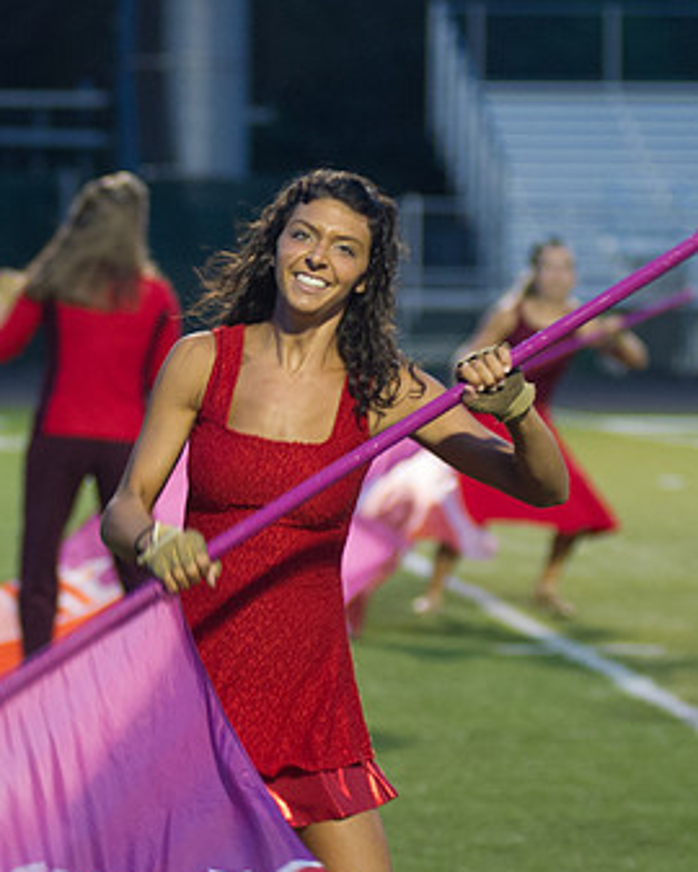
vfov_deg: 8.2
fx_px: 6089
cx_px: 260
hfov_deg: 6.6
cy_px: 410
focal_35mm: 236
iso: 2500
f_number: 2.8
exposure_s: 1/160
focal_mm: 100
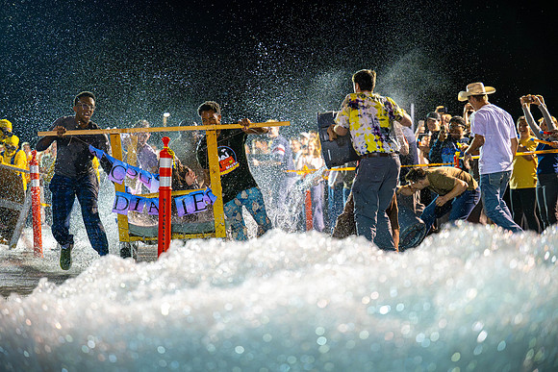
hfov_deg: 19.5
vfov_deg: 13.0
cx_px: 279
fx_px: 1628
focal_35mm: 105
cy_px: 186
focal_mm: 105
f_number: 2.8
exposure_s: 1/800
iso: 6400
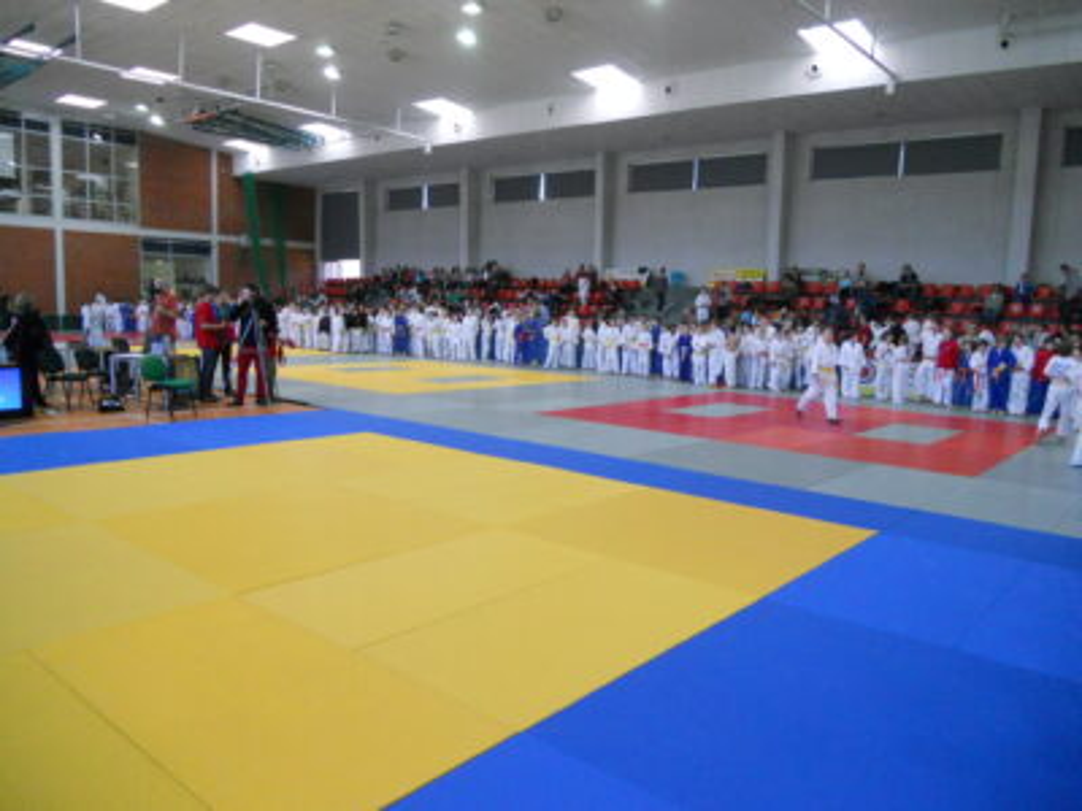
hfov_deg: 65.3
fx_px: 844
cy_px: 406
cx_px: 541
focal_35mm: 27
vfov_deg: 51.4
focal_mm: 4.9
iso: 400
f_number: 3.2
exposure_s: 1/100
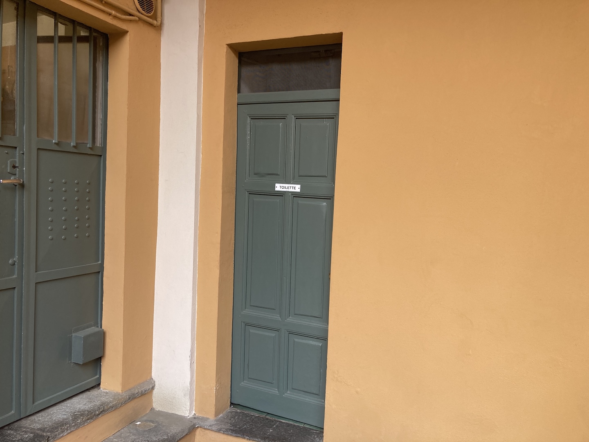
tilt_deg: -4.2
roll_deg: -2.4
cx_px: 294
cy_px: 221
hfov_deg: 63.4
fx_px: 476
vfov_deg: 49.7
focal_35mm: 28
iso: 40
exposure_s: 1/121
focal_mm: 3.99
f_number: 1.8
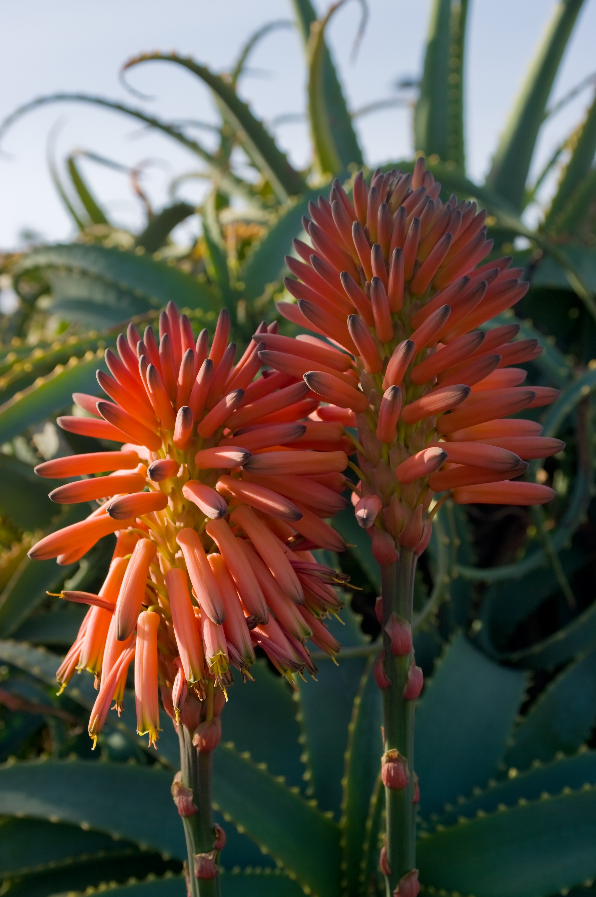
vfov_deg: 34.2
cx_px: 298
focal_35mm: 58
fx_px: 1456
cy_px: 448
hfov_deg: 23.1
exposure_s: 1/250
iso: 200
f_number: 6.7
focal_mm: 39
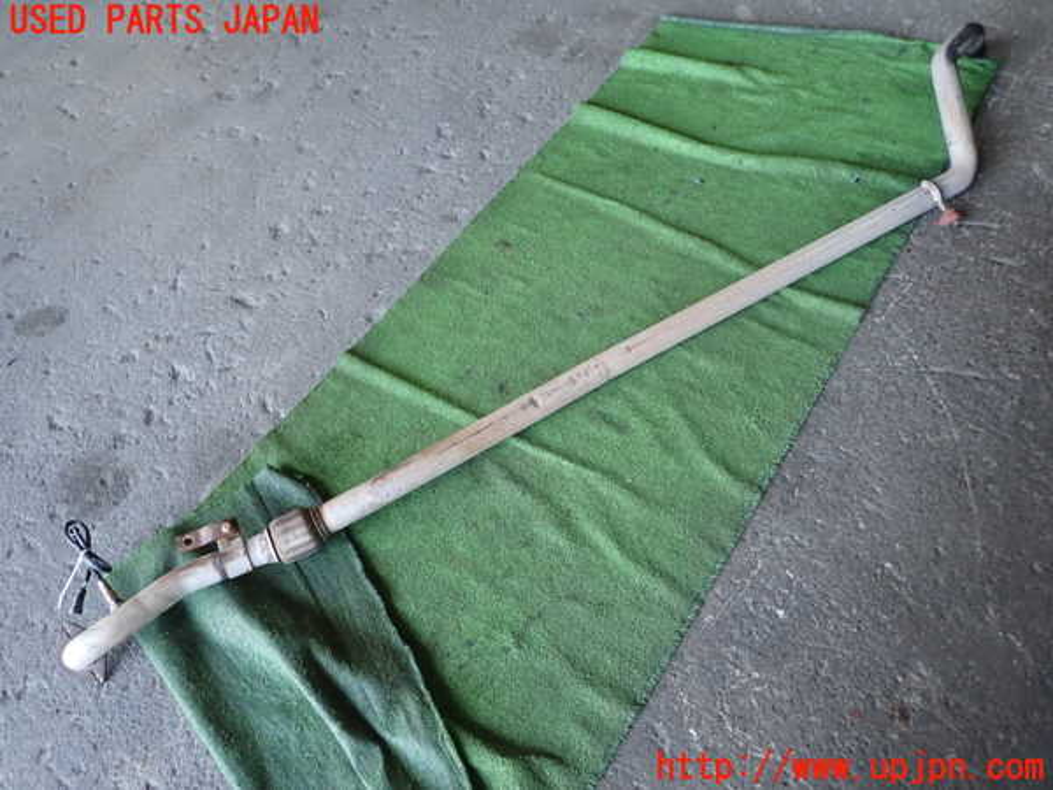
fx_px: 760
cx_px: 526
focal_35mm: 25
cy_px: 395
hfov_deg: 69.4
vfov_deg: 54.9
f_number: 2
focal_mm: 4.5
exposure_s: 1/60
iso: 160
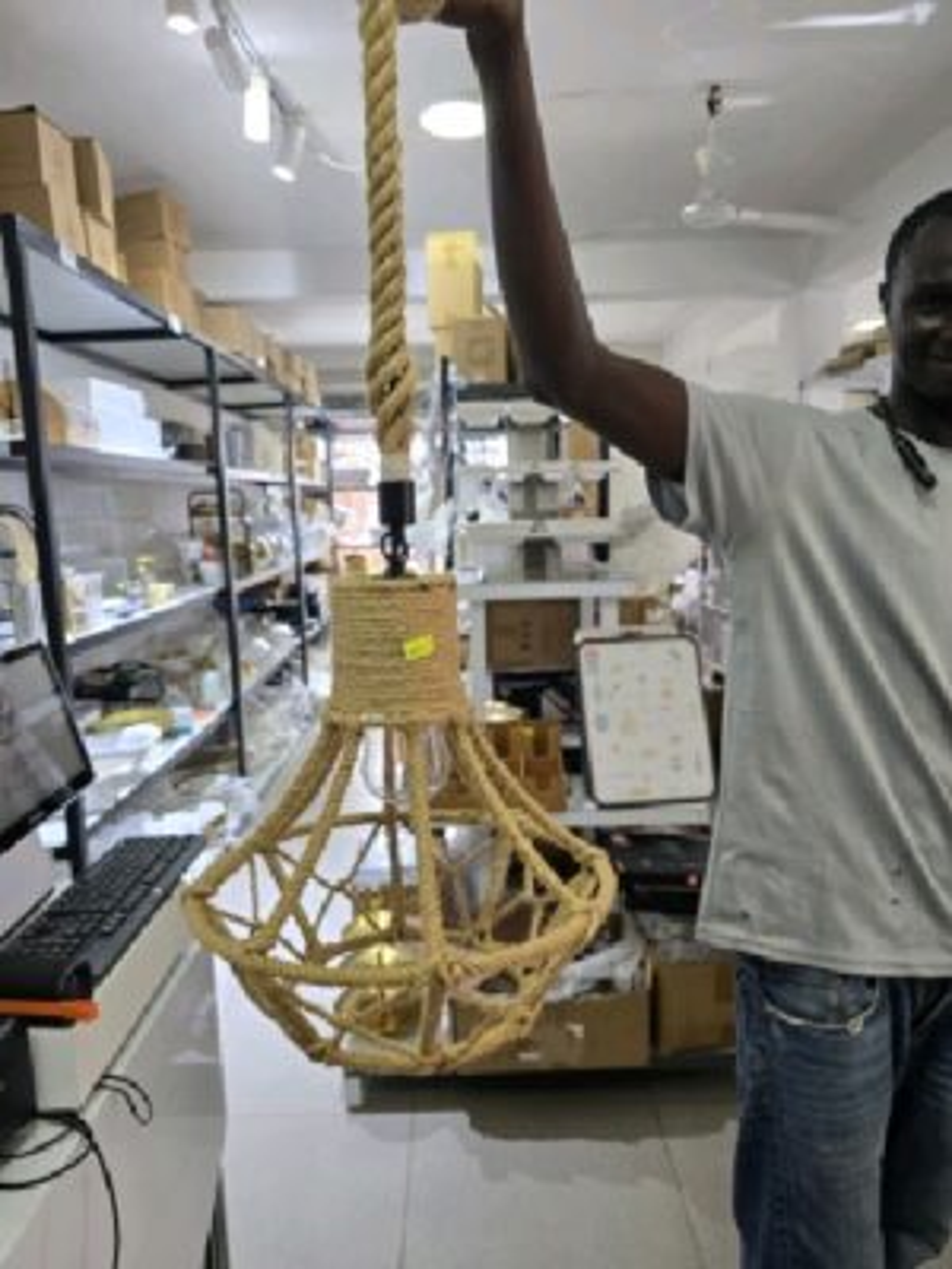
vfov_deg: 73.9
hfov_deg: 58.9
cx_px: 476
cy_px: 634
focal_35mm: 23
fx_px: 843
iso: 125
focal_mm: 6.3
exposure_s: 1/101
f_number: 1.7
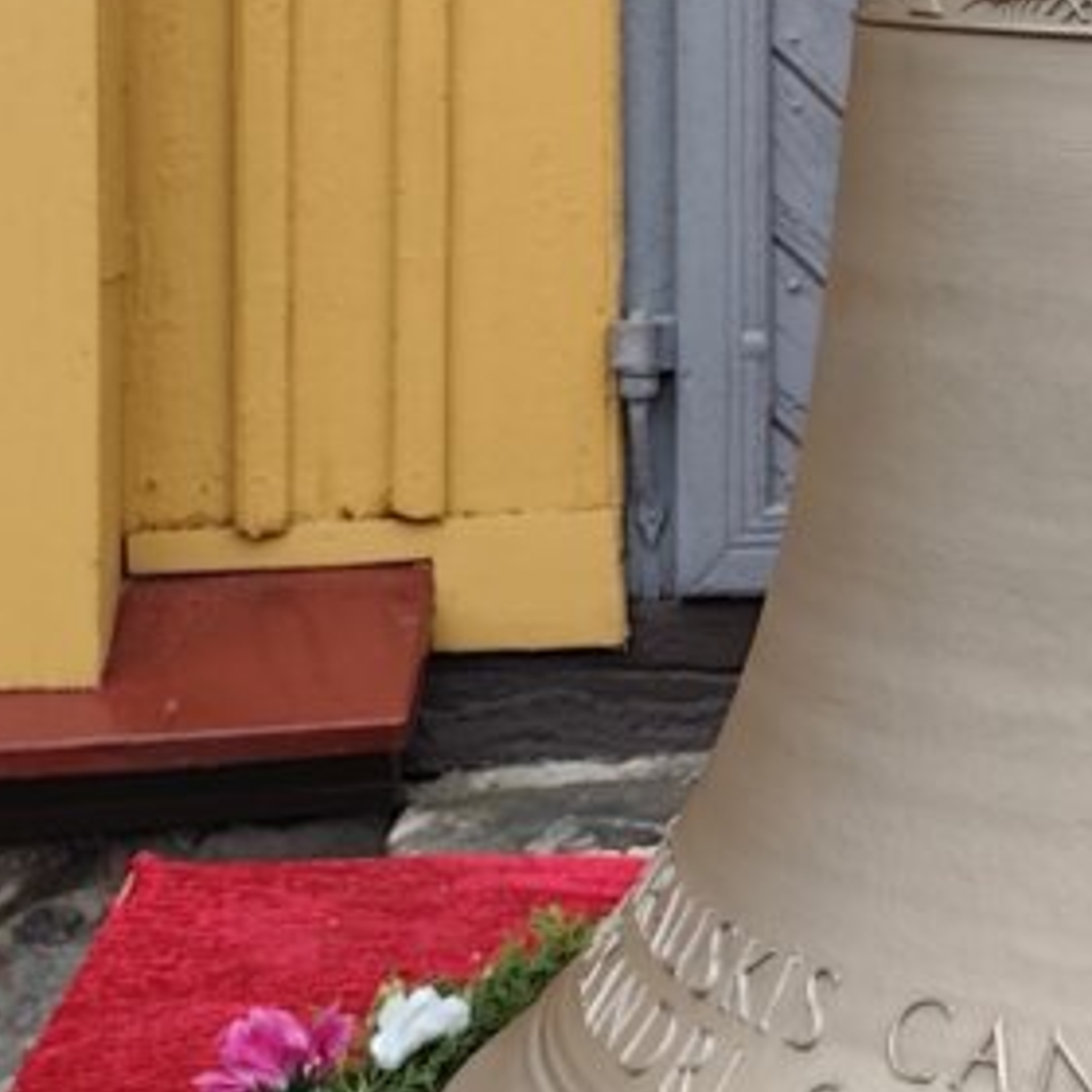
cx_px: 1381
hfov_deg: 18.7
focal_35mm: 87
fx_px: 3105
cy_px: 226
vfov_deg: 19.7
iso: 100
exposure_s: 1/100
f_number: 1.65
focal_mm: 6.19
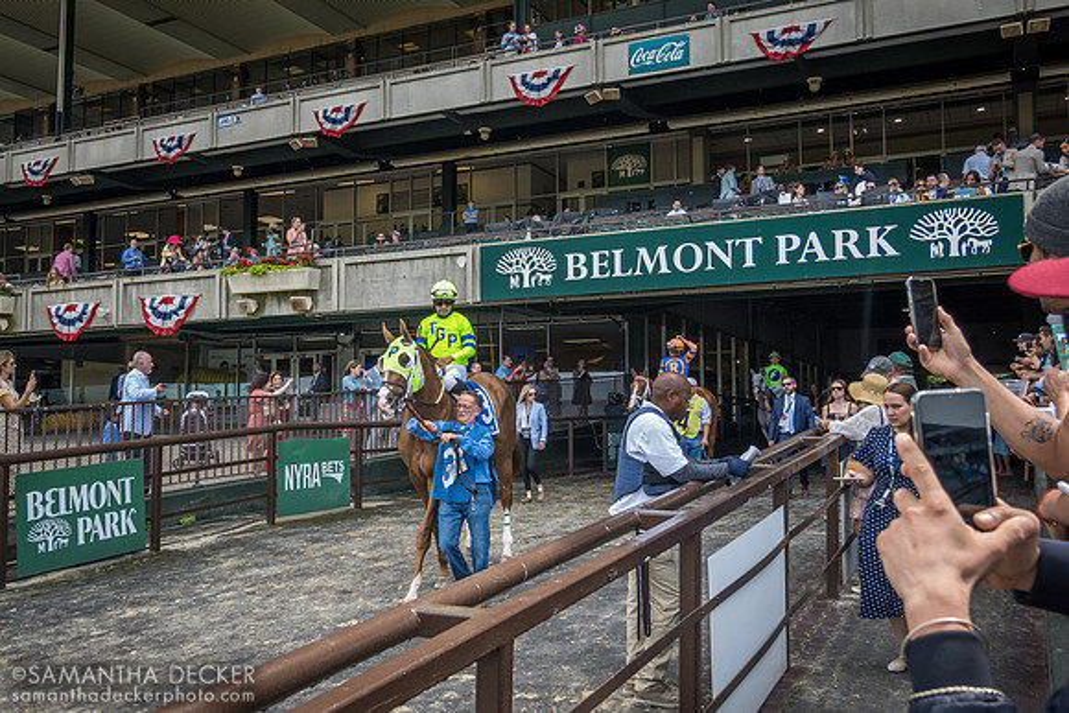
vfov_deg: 37.1
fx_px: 1062
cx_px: 472
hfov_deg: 53.3
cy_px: 364
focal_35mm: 36
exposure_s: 1/320
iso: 100
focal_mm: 11.76
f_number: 3.5
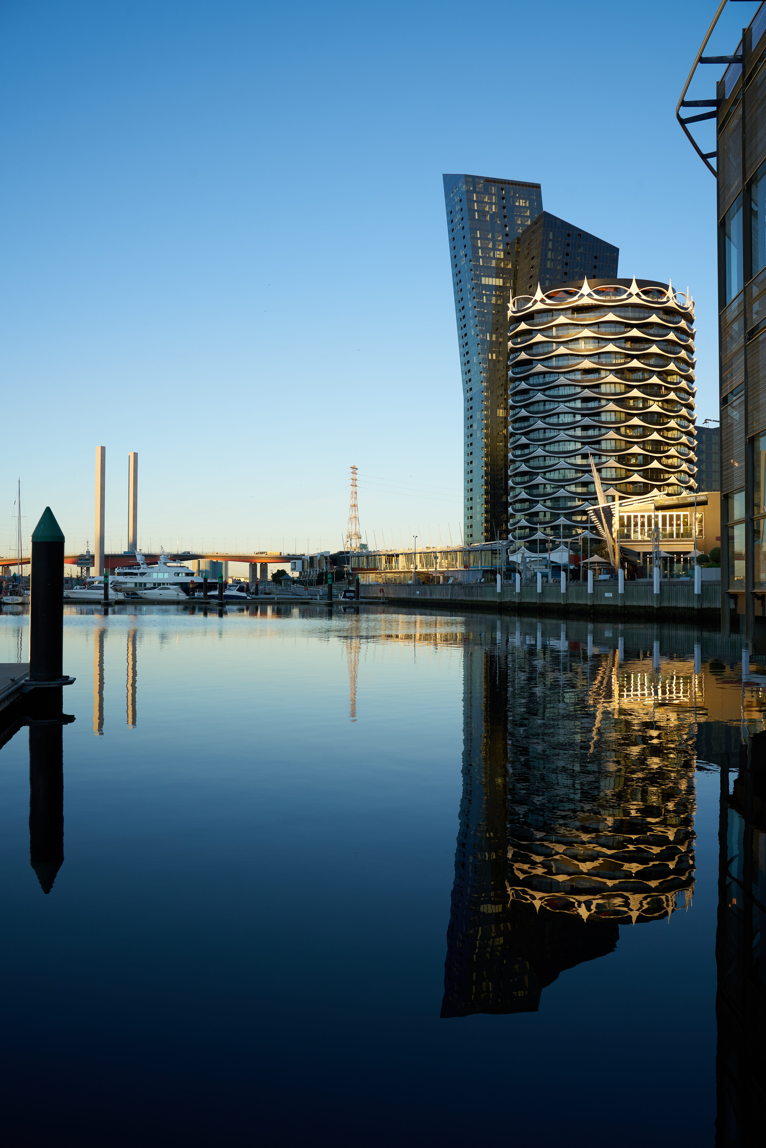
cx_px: 383
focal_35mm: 27
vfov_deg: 67.4
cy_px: 574
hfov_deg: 47.9
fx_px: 861
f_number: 9
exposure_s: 1/160
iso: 200
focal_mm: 27
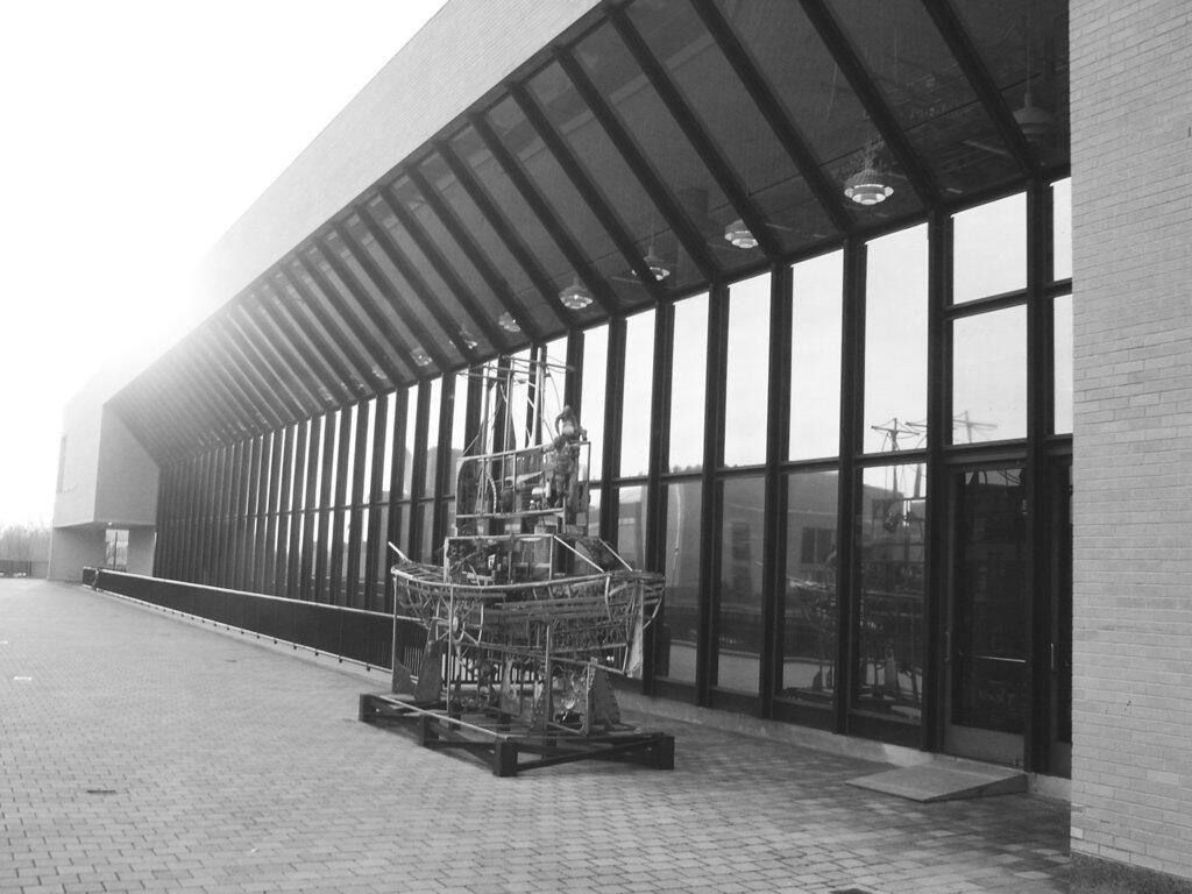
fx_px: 1205
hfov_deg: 52.6
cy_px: 447
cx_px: 596
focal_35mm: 35
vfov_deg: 40.7
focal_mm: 7.18
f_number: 6.7
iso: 64
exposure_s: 1/45
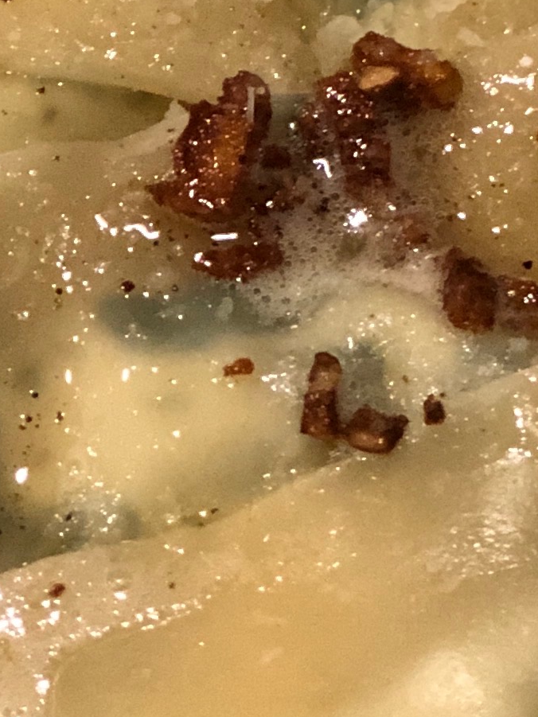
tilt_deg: -53.5
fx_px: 5283
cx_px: 776
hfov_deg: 5.8
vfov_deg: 7.6
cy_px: -310
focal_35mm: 255
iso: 200
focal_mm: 6.6
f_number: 2.8
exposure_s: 1/30
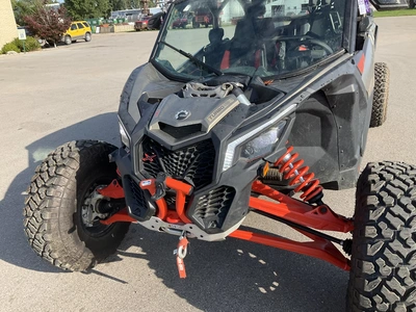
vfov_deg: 48.2
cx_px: 208
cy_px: 156
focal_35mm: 29
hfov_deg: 61.7
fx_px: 349
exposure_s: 1/816
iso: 25
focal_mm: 3
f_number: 1.8
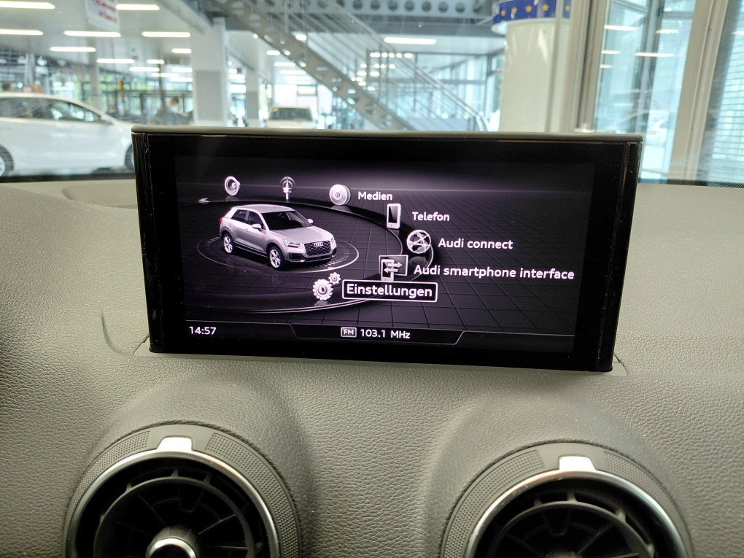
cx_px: 372
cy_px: 279
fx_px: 537
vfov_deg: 54.9
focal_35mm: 25
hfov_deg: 69.4
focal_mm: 4.69
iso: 320
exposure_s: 1/60
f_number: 1.8
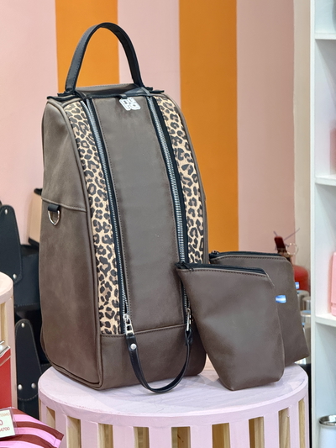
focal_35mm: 120
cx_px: 168
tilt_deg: -8.2
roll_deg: +1.0
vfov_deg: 16.4
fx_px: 1552
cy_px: 224
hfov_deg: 12.4
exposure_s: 1/33
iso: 800
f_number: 2.8
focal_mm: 15.66
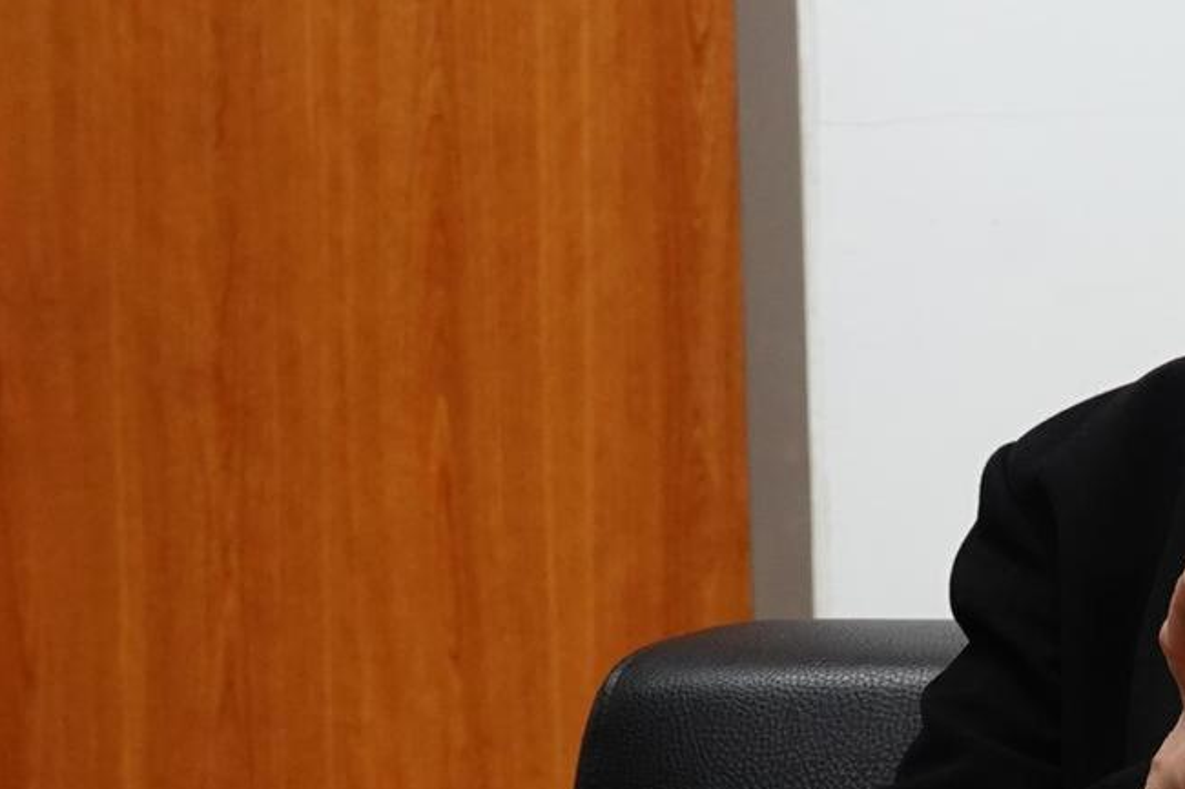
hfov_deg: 16.1
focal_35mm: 120
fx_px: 3949
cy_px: 675
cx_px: 1557
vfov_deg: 11.4
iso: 500
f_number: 3.2
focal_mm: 14.16
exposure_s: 1/60
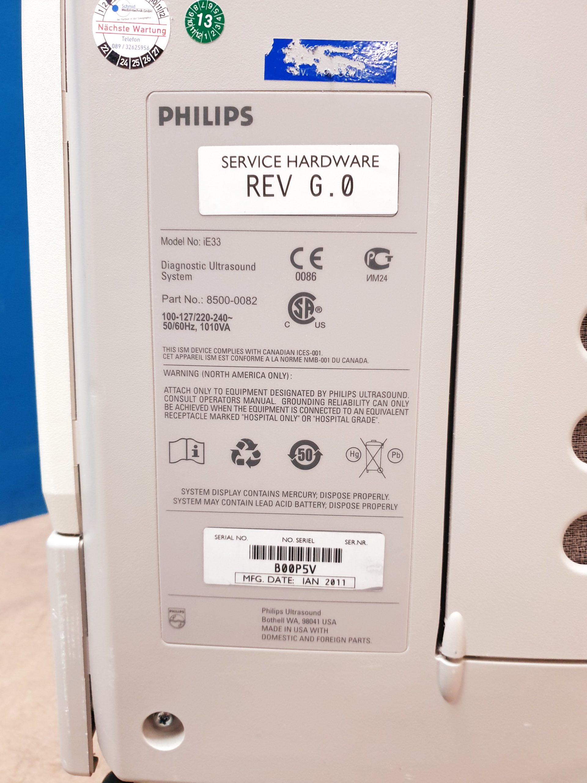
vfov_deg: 67.3
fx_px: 588
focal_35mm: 26
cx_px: 294
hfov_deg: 53.1
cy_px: 392
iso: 200
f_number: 1.5
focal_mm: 4.3
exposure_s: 1/50
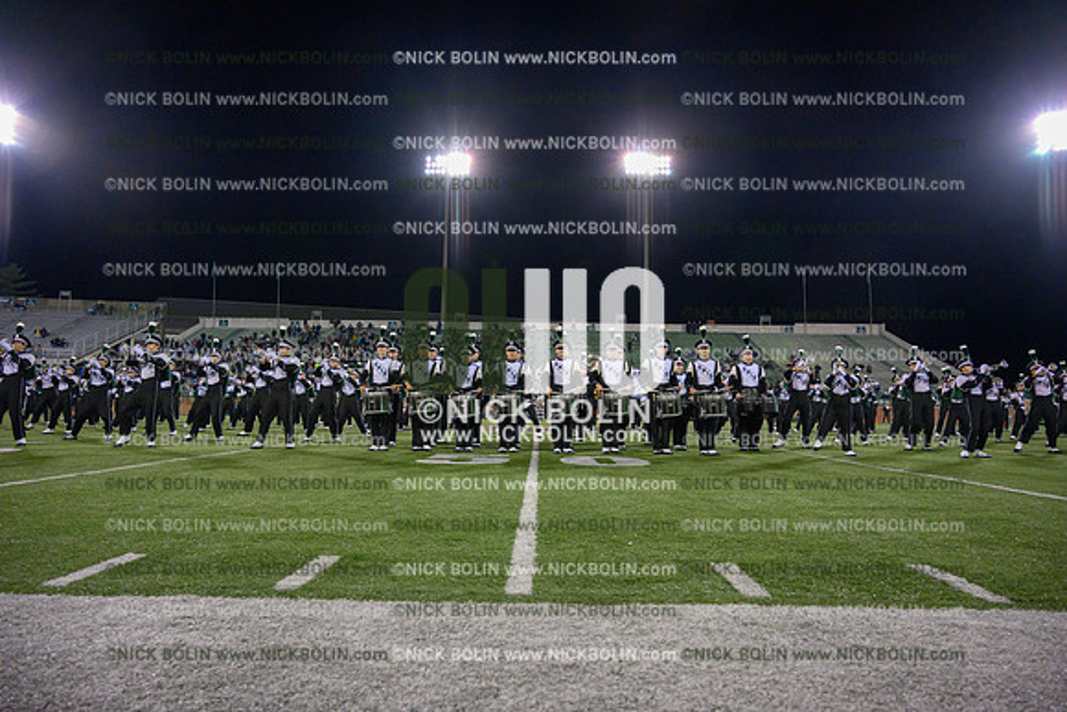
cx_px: 534
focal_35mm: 24
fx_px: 711
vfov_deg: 53.2
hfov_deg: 73.7
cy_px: 356
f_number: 4
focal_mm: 24
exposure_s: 1/1000
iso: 5000
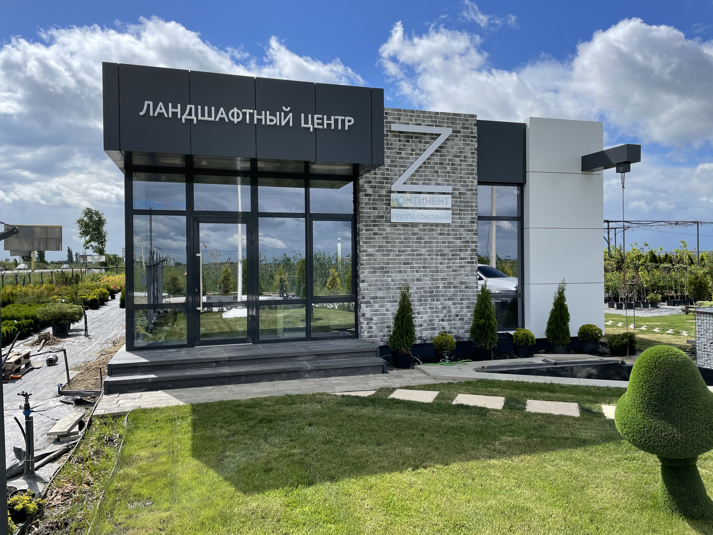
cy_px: 268
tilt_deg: -0.1
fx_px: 536
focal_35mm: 26
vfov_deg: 53.1
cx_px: 356
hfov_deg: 67.3
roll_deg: +0.7
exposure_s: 1/4292
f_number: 1.6
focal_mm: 4.2
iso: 32
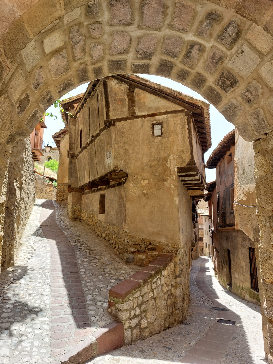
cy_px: 182
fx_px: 263
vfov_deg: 69.4
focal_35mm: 25
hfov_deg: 54.9
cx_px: 136
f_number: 1.8
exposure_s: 1/205
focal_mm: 5.23
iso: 25
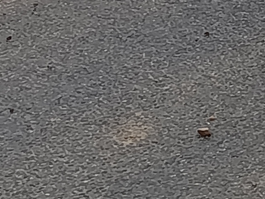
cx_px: 445
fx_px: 1740
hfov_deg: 8.4
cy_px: -366
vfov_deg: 6.1
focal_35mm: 227
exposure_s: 1/141
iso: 50
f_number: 1.65
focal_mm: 6.11
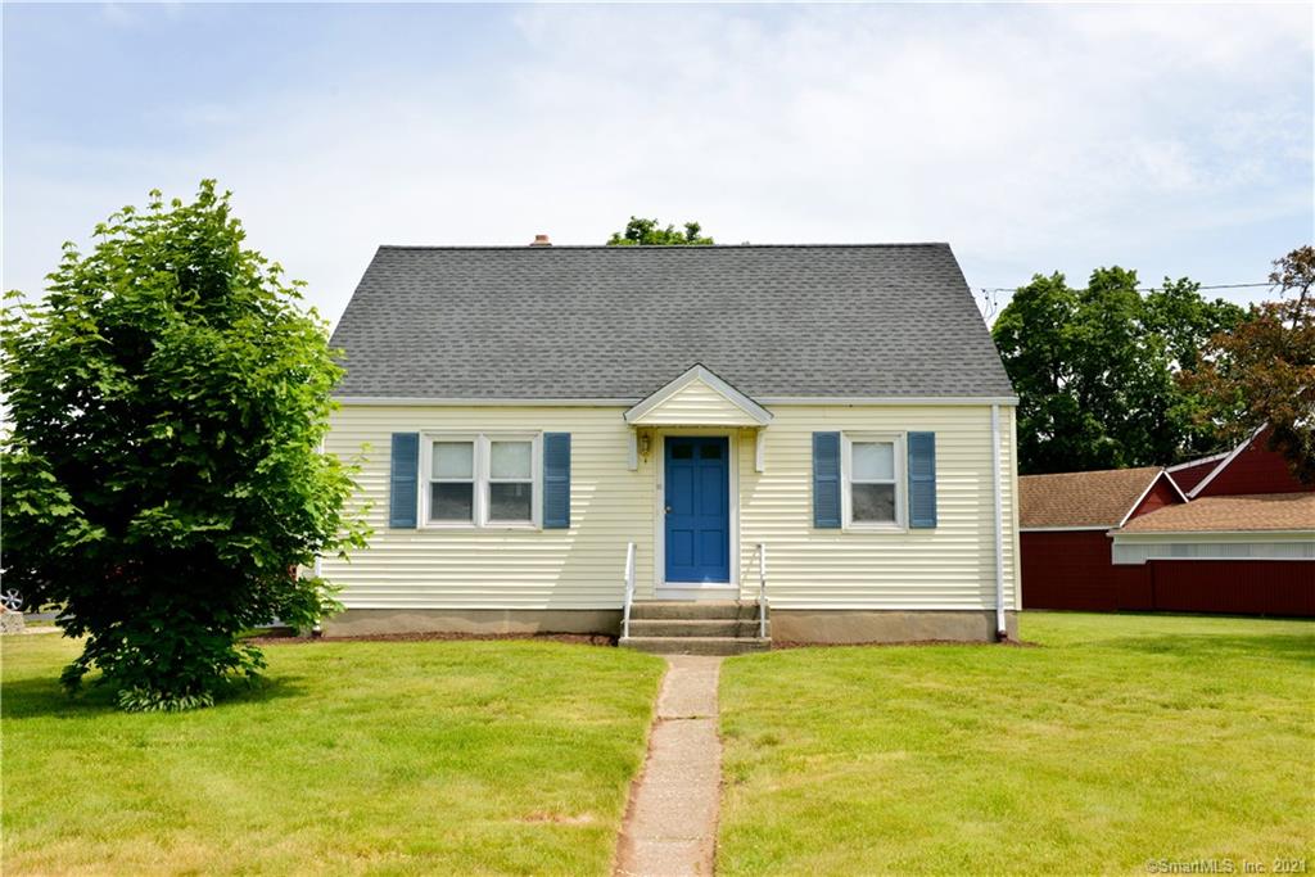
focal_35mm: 31
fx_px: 1132
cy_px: 438
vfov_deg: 42.3
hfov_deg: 60.3
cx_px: 658
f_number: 10
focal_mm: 31
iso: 640
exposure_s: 1/800
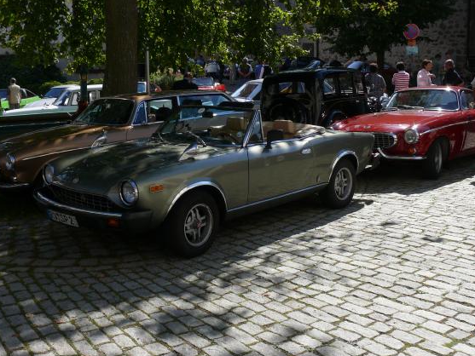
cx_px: 195
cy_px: 138
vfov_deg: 32.8
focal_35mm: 44
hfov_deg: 42.8
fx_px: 604
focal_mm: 7.4
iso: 100
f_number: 5.6
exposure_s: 1/400
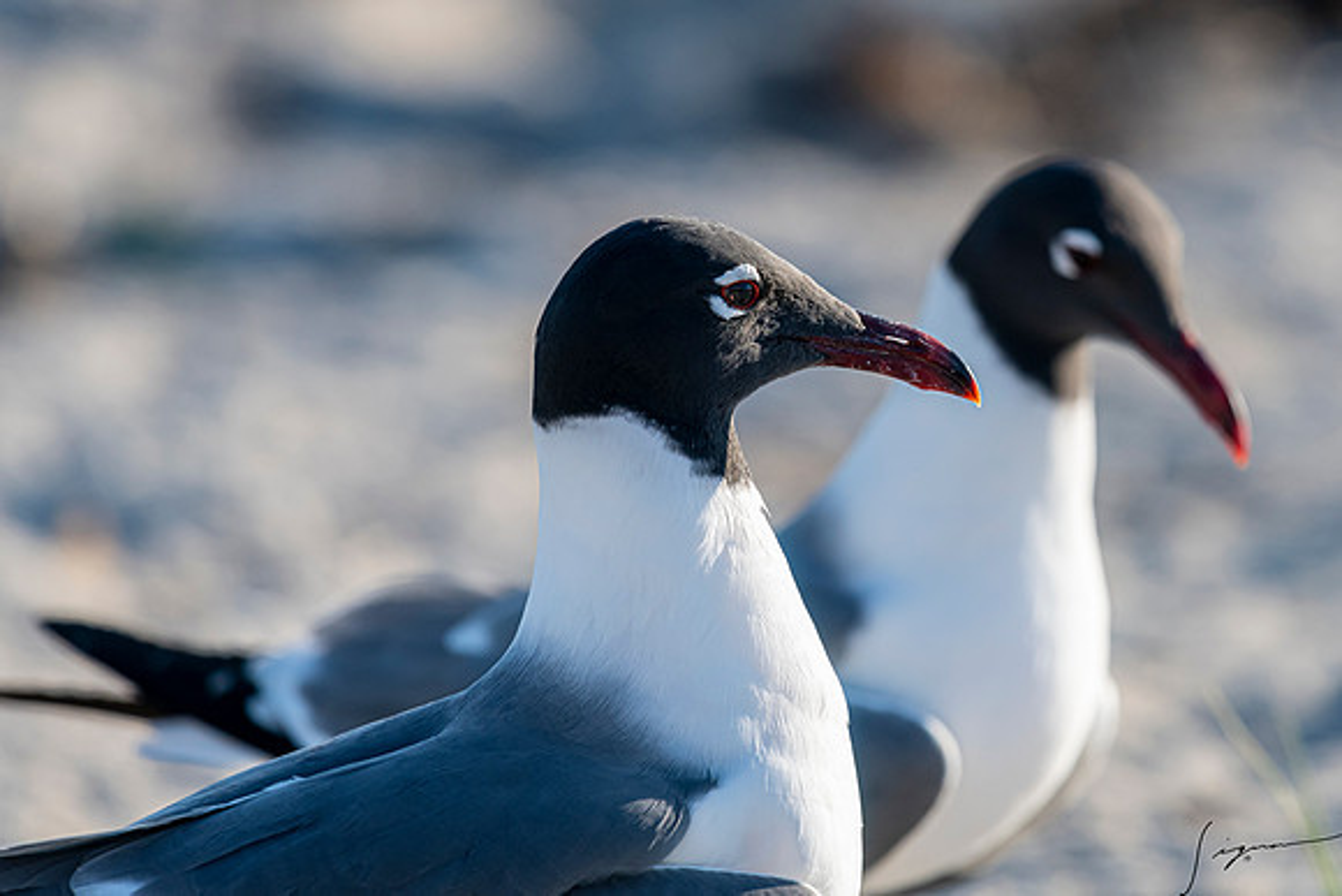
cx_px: 958
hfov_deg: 4.8
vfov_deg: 3.2
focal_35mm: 428
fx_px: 15975
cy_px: 256
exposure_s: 1/2000
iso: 500
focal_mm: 300
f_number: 5.6
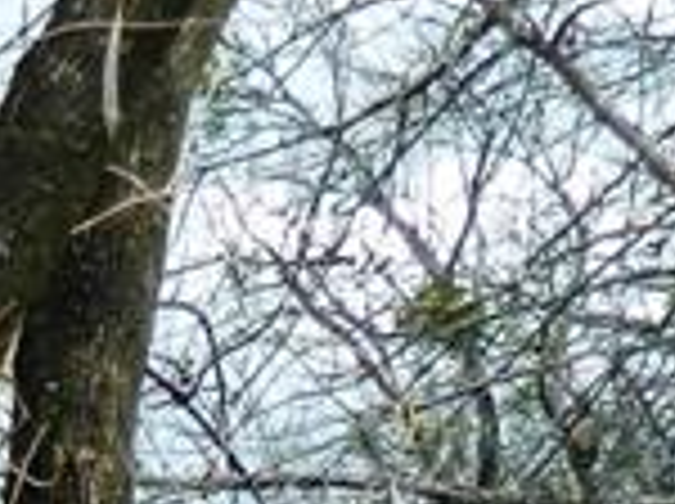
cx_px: -801
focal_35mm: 171
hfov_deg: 10.4
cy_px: 1386
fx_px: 3329
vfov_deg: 7.8
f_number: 3.1
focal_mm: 4.5
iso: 110
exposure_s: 1/400
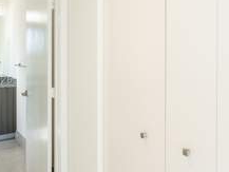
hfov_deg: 51.6
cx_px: 130
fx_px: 236
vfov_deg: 40.0
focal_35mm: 36
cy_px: 79
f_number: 7.1
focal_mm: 11.2
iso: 320
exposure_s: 1/400
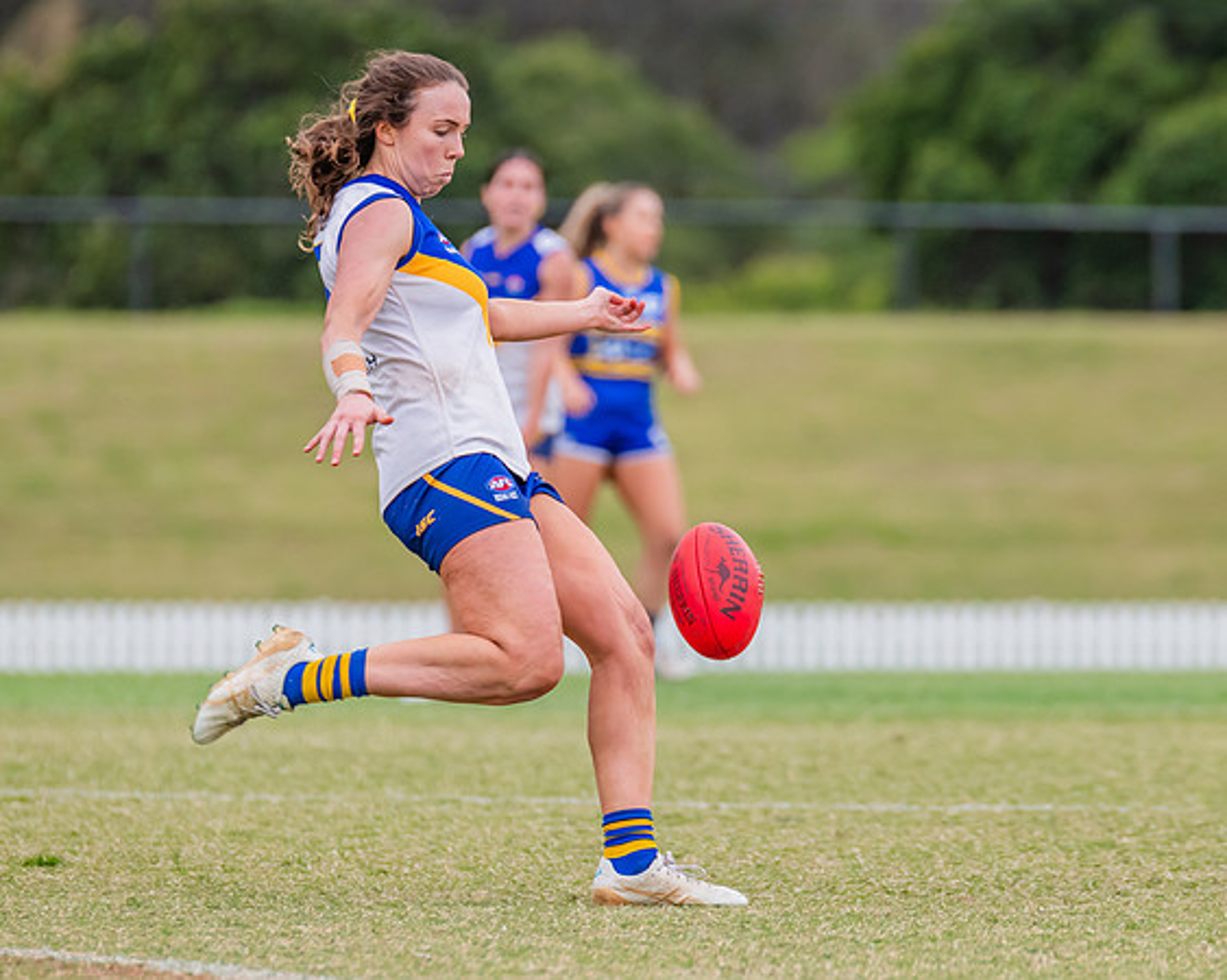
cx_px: 729
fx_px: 23532
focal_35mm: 648
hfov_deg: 3.0
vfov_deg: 2.4
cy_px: 420
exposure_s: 1/1250
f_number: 6.3
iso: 800
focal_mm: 420
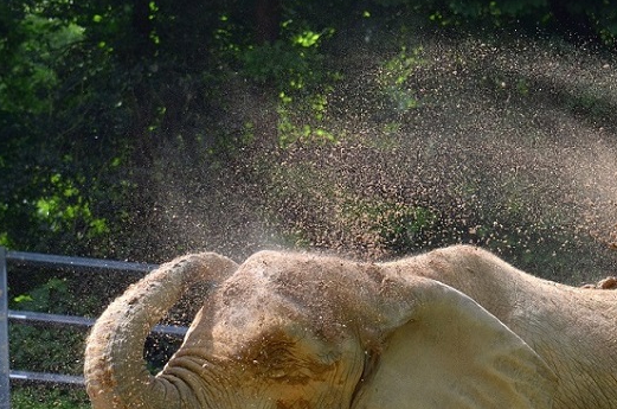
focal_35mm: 195
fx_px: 3335
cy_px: 284
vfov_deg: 7.0
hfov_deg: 10.6
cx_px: 322
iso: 400
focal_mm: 86
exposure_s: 1/1250
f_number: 5
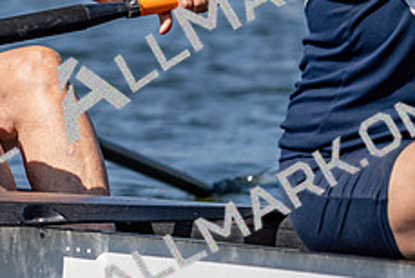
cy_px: -28
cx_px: -98
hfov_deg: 3.0
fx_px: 8017
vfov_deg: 2.0
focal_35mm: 695
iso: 200
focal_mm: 275
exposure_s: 1/2000
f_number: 5.6
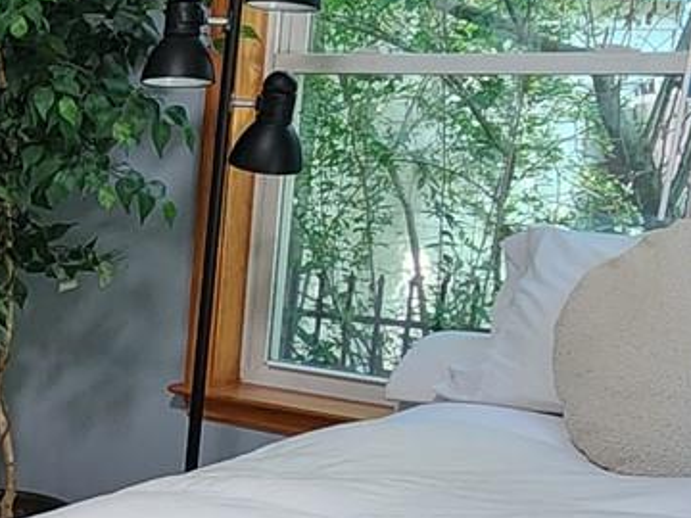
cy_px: 462
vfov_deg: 19.5
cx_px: -301
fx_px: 1477
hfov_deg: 22.4
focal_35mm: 74
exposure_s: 1/40
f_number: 2.2
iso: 320
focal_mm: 2.2
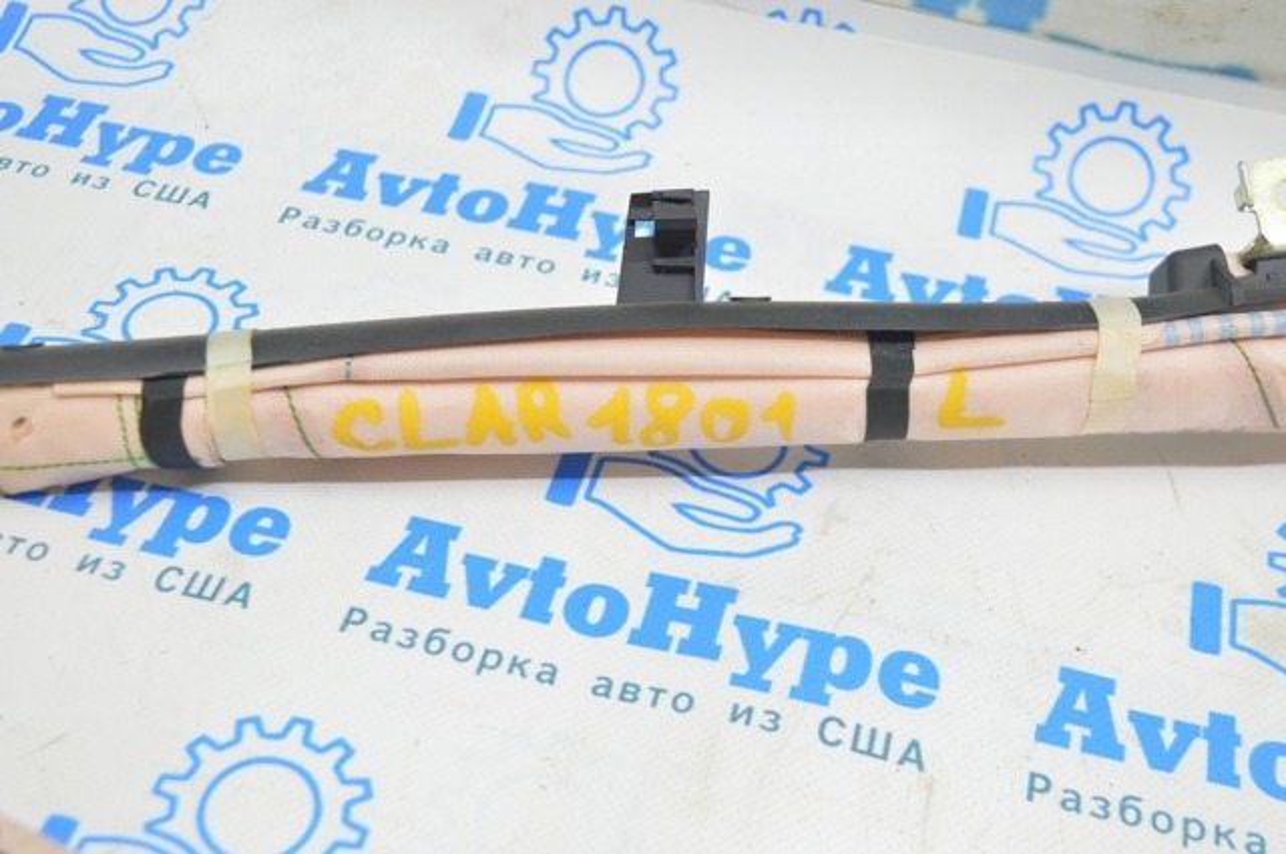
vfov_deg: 28.9
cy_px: 427
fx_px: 1659
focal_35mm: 46
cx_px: 643
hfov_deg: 42.4
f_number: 5.6
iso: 400
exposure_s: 1/15
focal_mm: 31
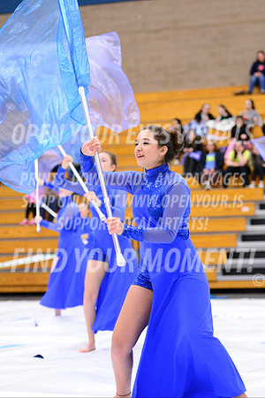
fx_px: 883
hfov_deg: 17.1
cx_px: 132
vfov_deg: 25.4
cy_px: 199
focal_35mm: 80
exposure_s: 1/320
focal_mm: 80
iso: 6400
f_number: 2.8
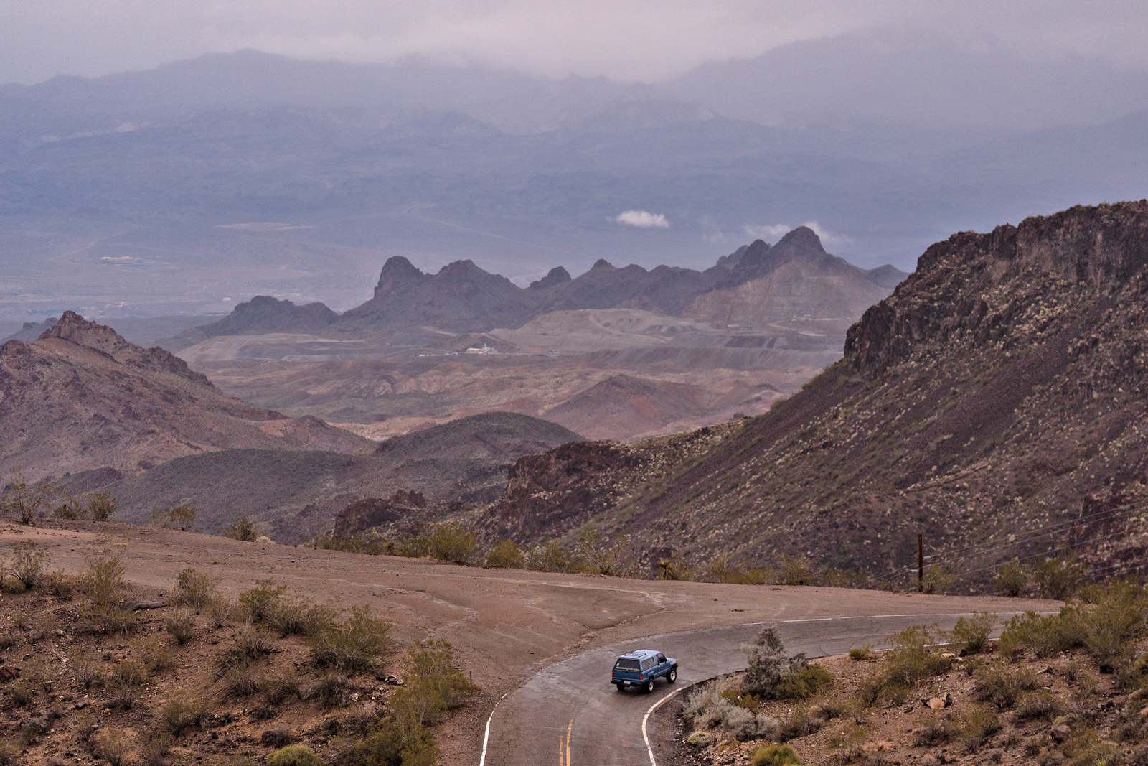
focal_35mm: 164
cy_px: 383
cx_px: 574
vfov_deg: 8.4
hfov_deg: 12.5
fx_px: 5230
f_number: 2.8
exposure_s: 1/12800
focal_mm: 164
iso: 400
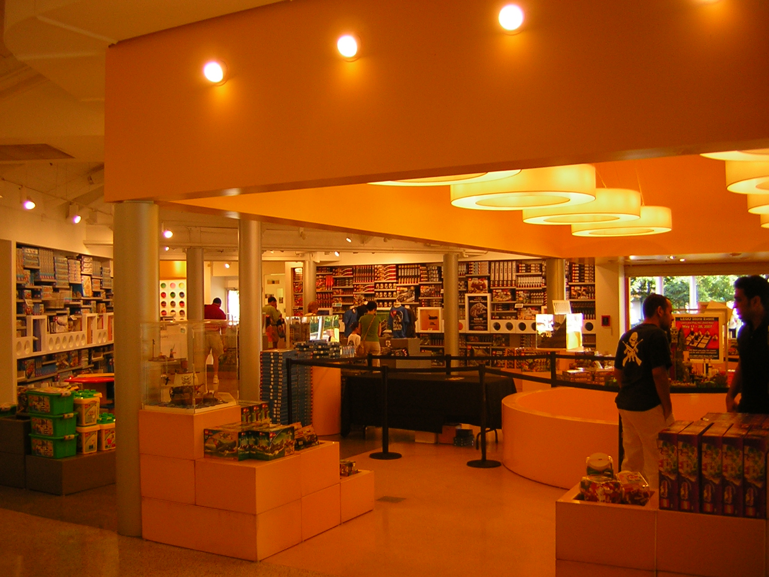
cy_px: 288
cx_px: 384
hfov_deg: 51.4
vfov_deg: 39.7
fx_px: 800
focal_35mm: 36
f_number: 2.6
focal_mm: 4.7
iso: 50
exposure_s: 1/61.5
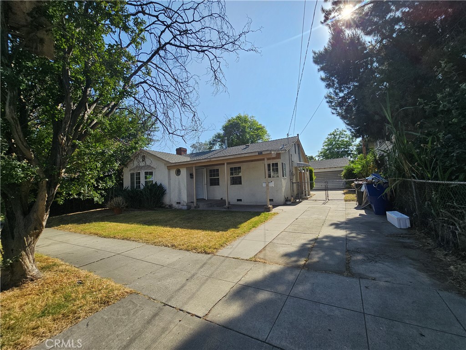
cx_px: 233
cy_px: 175
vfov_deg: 89.9
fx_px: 175
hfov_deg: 106.2
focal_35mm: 13
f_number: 2.2
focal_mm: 2.2
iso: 50
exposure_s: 1/2600
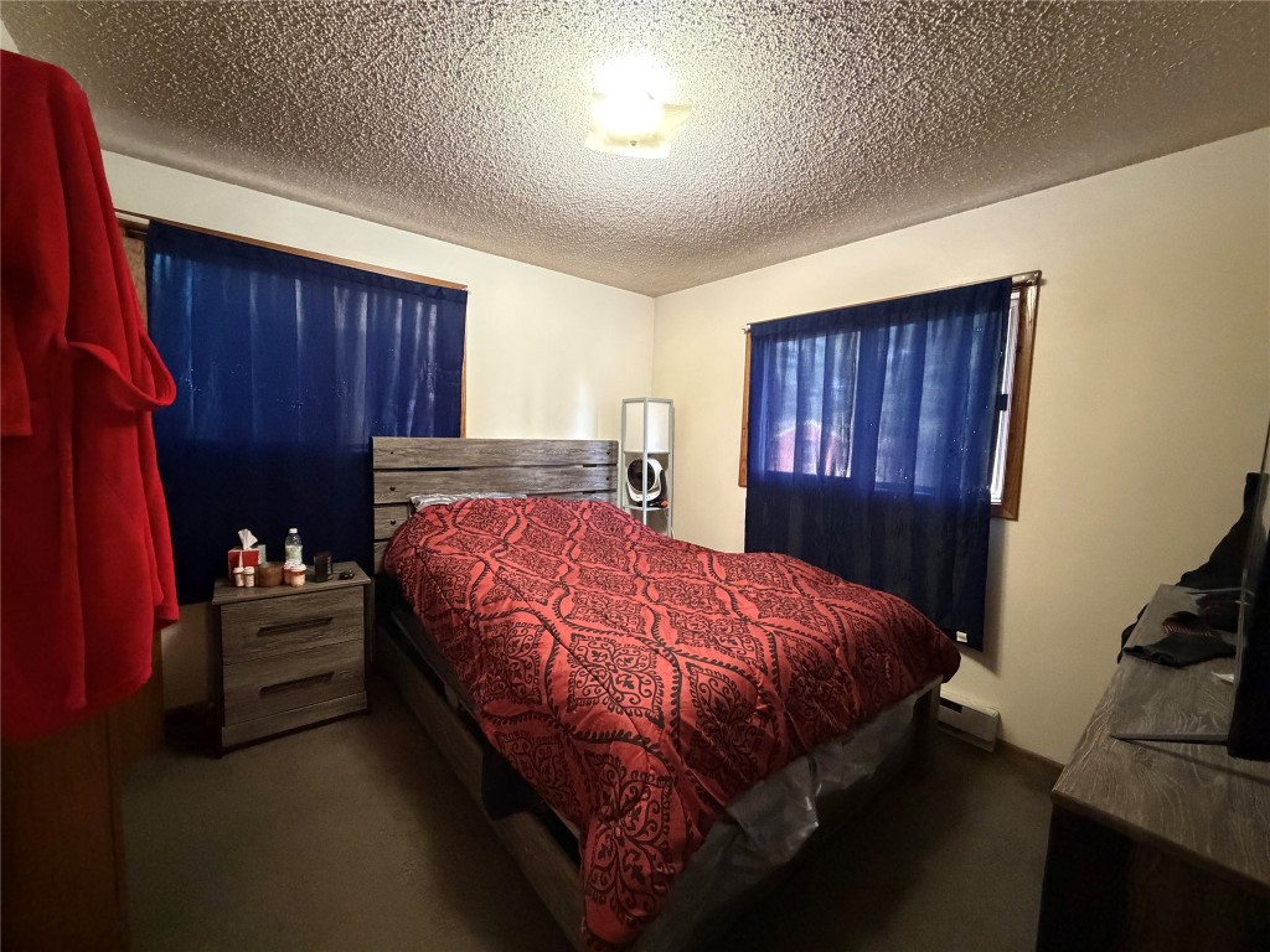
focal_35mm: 14
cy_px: 476
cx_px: 635
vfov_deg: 85.7
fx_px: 514
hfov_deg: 102.1
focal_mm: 2.22
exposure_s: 1/60
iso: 1250
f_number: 2.2
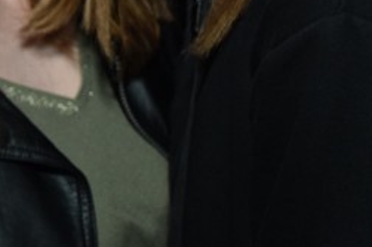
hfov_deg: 14.0
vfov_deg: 9.3
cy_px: -89
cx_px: 36
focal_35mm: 145
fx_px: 1497
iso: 1600
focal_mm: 24
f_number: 4
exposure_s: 1/60
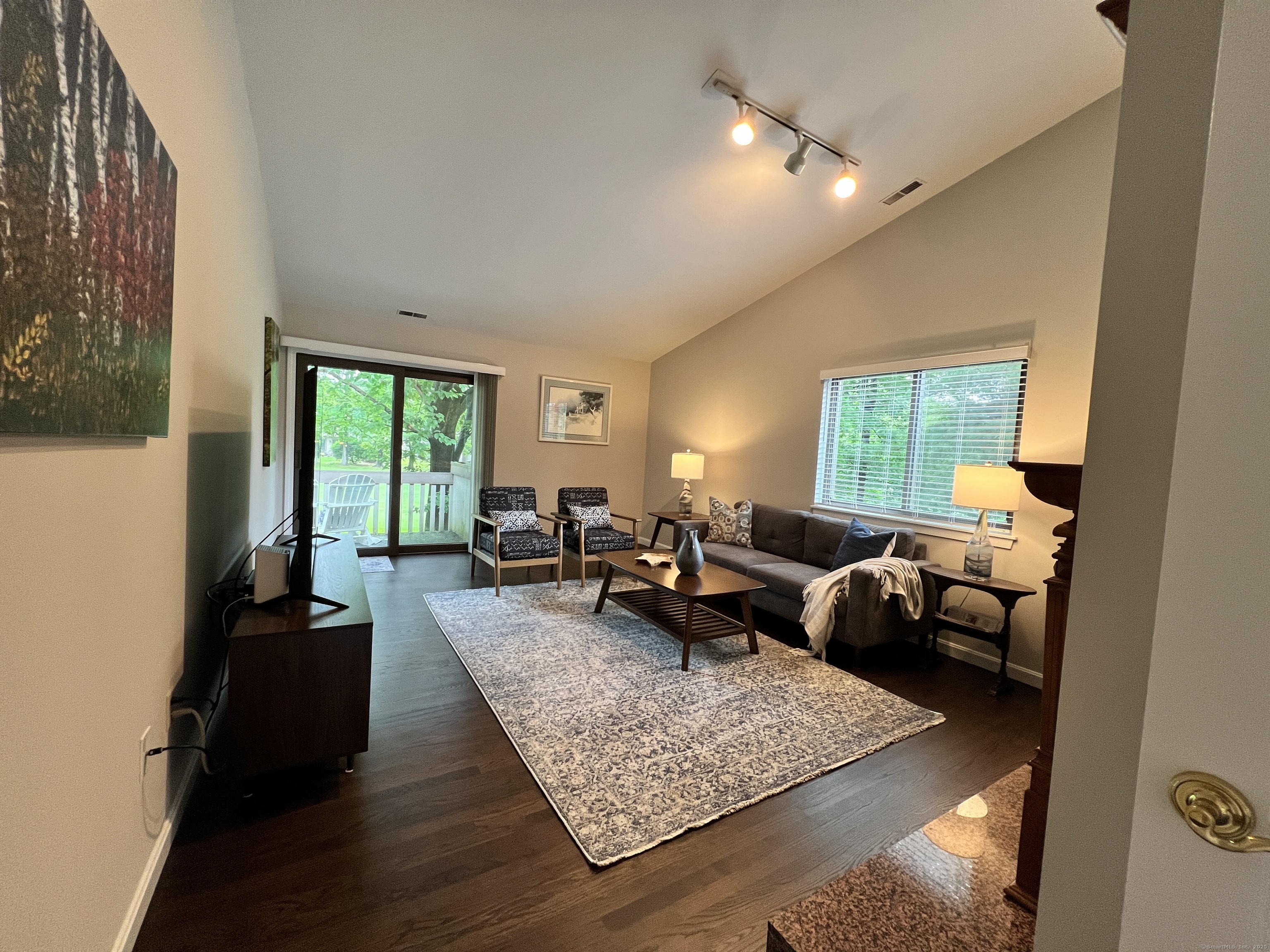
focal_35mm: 13
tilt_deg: -3.5
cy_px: 476
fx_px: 477
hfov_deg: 106.2
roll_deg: -3.5
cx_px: 635
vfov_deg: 89.9
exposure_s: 1/60
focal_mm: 1.57
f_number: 1.8
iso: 250
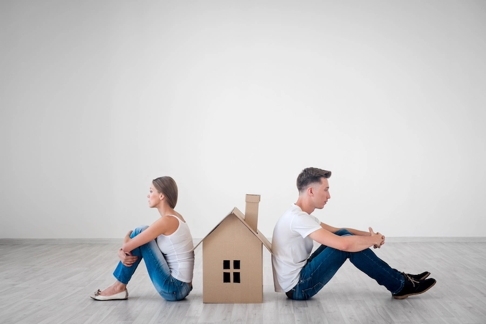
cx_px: 243
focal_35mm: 53
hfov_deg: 37.5
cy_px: 162
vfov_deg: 25.5
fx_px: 715
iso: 200
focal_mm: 35
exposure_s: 1/160
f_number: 2.8
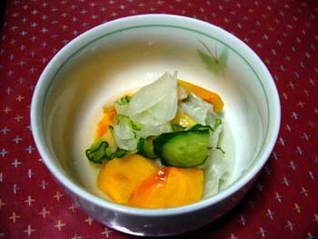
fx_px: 322
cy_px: 120
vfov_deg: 40.7
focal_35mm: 35
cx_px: 159
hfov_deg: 52.6
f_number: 2.8
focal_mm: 5.8
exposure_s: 1/30
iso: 200
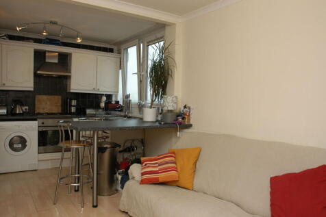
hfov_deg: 67.4
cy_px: 108
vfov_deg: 47.9
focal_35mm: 27
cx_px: 163
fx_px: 244
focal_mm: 18
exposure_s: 1/60
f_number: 8
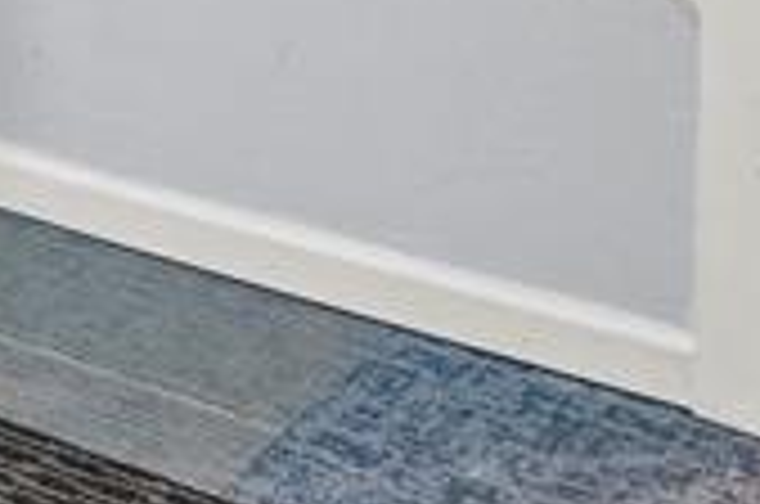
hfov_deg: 20.7
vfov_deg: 11.8
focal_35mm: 97
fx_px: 2044
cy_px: -657
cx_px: 90
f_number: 6.3
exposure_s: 1/25
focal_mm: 16
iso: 6400
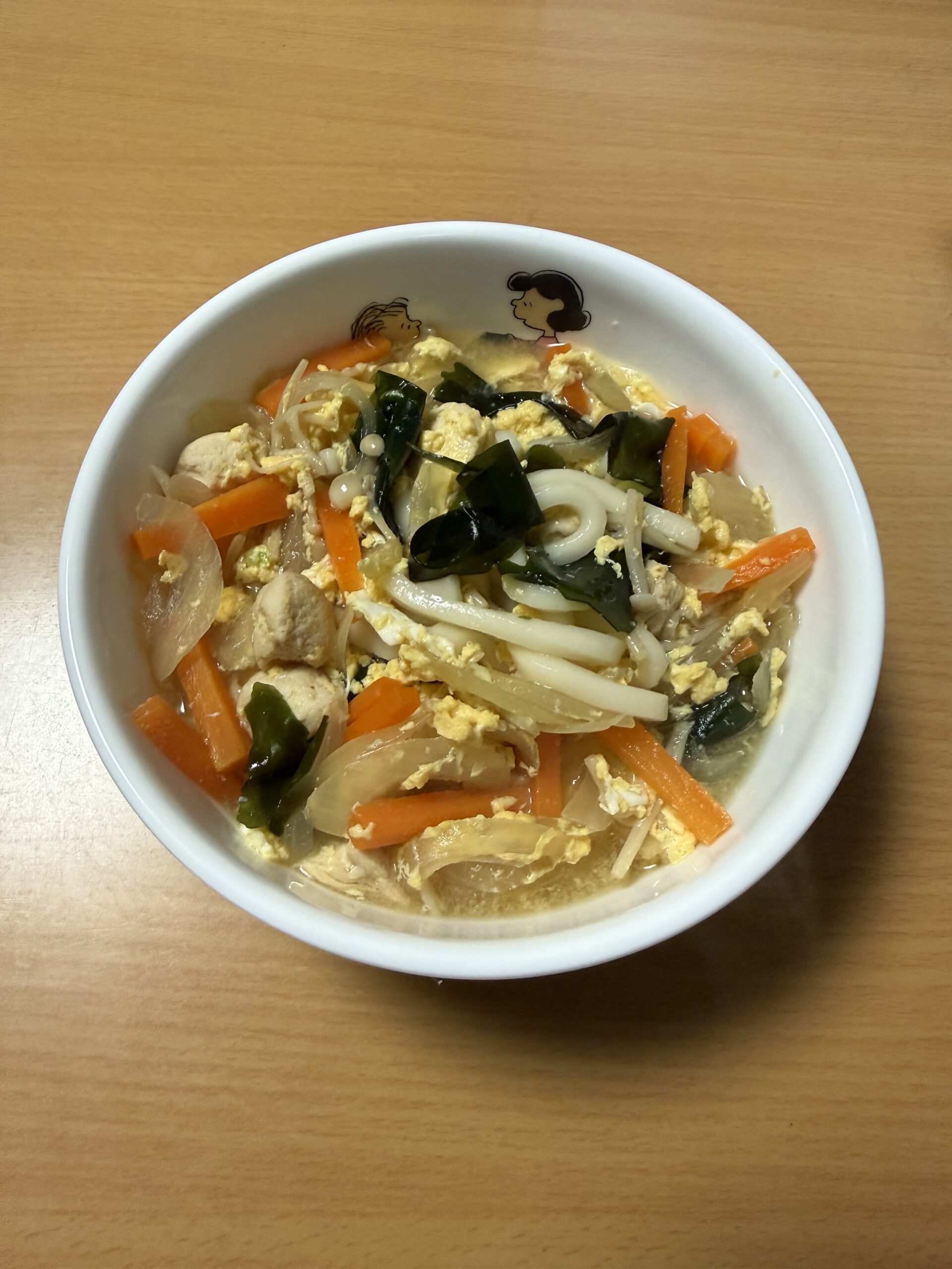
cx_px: 476
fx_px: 880
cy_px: 634
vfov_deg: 71.6
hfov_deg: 56.8
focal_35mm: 24
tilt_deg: -63.7
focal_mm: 2.22
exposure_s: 1/60
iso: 200
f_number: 2.2
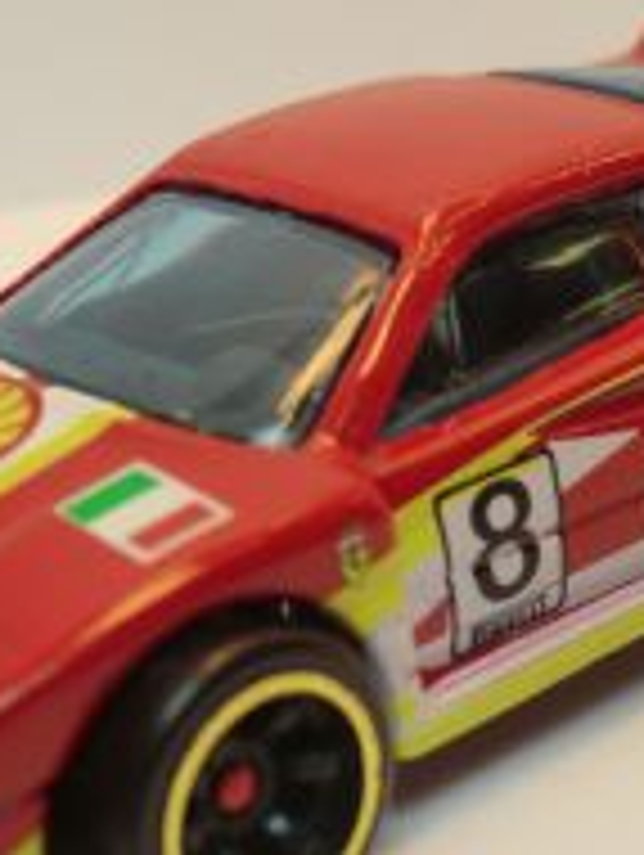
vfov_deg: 23.2
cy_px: 526
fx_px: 2079
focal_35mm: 84
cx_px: 306
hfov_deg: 17.6
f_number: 3.8
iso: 64
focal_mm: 7.1
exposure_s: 1/200
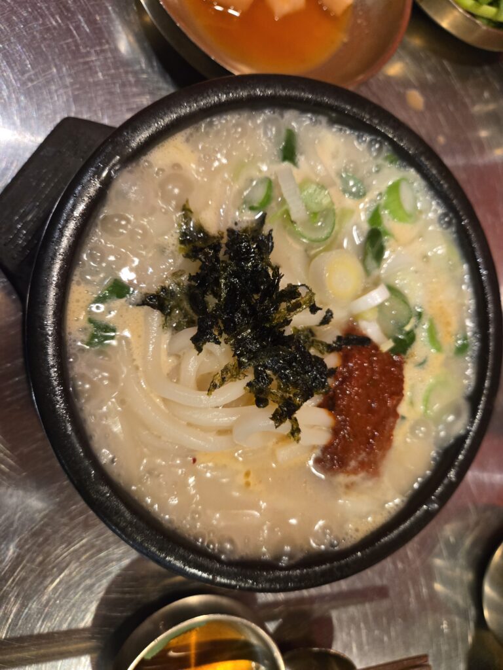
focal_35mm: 23
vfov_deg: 73.9
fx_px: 446
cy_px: 335
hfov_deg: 58.9
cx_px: 252
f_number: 1.8
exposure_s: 1/120
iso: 500
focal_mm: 5.4
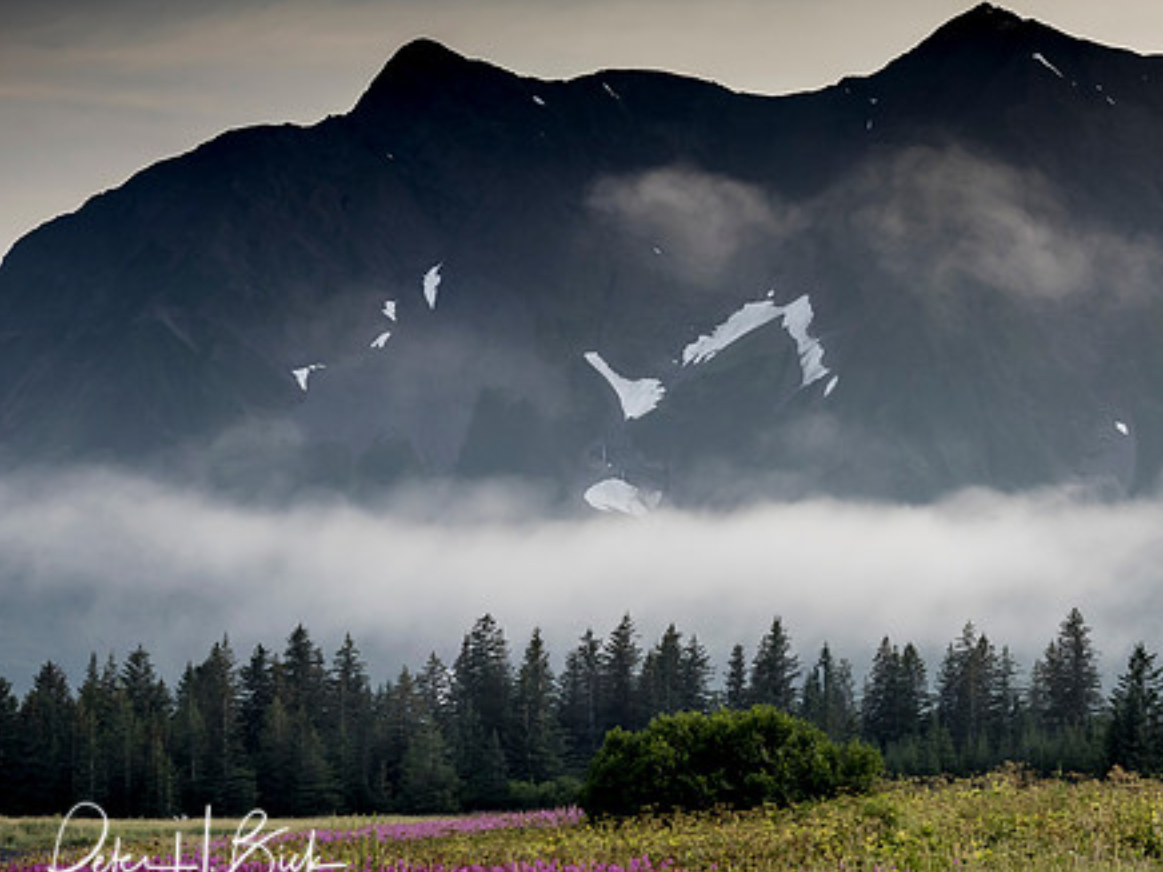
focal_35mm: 101
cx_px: 742
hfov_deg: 19.4
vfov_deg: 14.6
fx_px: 3393
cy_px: 428
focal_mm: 38
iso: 400
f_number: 10
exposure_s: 1/100
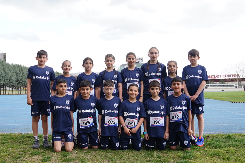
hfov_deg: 53.1
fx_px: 245
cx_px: 122
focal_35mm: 36
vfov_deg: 36.9
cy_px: 82
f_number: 2.8
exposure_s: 1/1000
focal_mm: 24
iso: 400
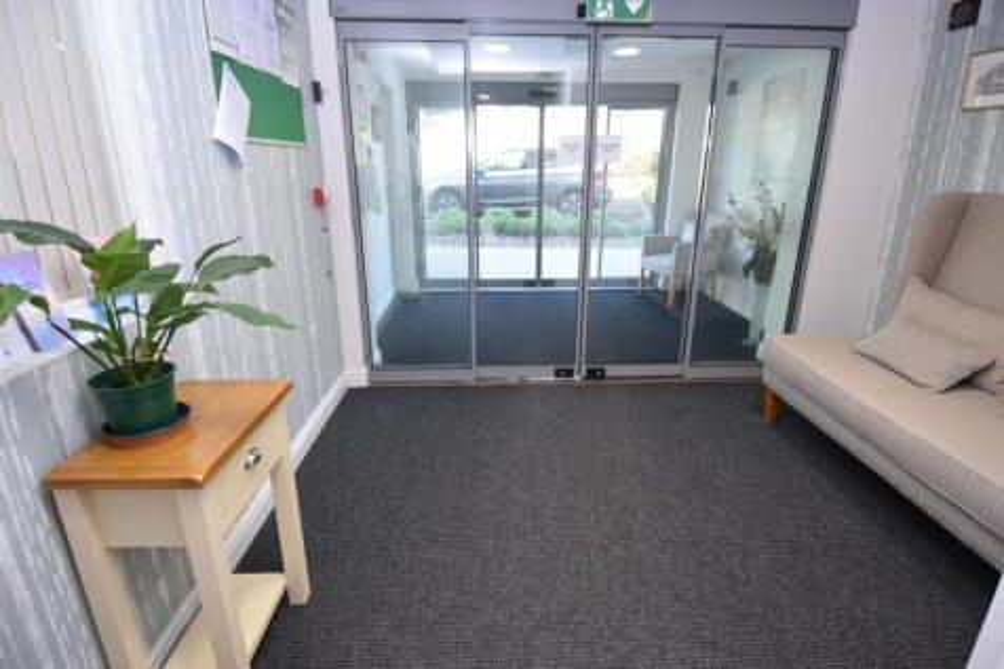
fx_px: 502
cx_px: 502
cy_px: 334
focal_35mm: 18
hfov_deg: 90.0
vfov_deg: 67.3
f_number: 4
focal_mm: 12
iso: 450
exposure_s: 1/60
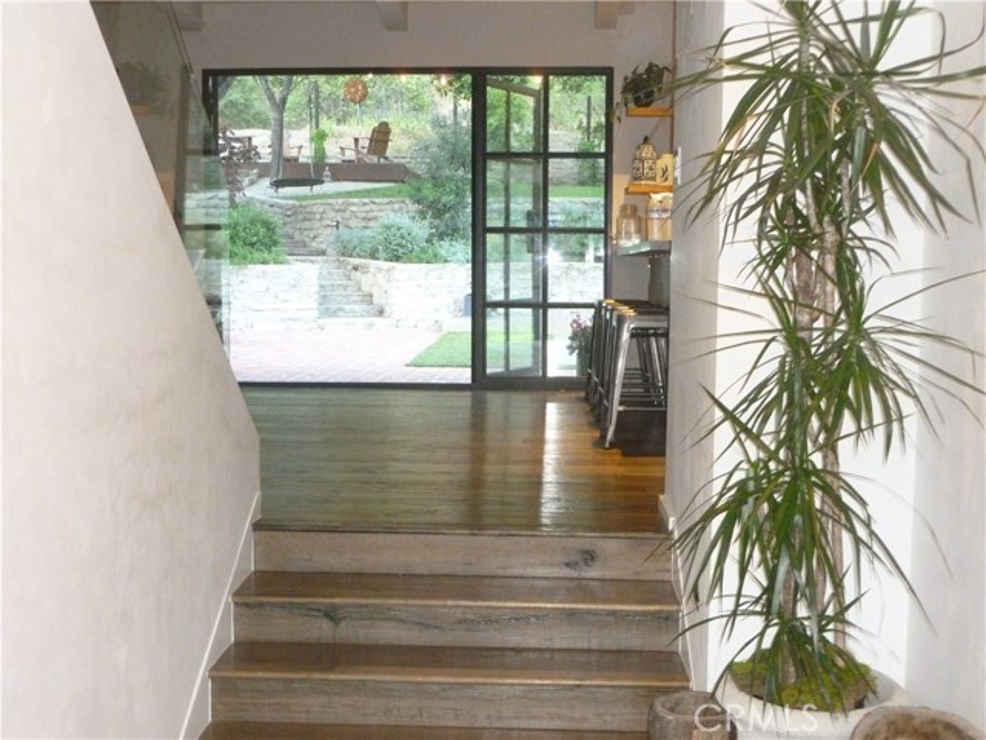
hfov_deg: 45.8
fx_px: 1168
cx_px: 493
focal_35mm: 41
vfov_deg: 35.1
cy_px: 370
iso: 800
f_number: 3.7
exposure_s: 1/60
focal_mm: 7.4
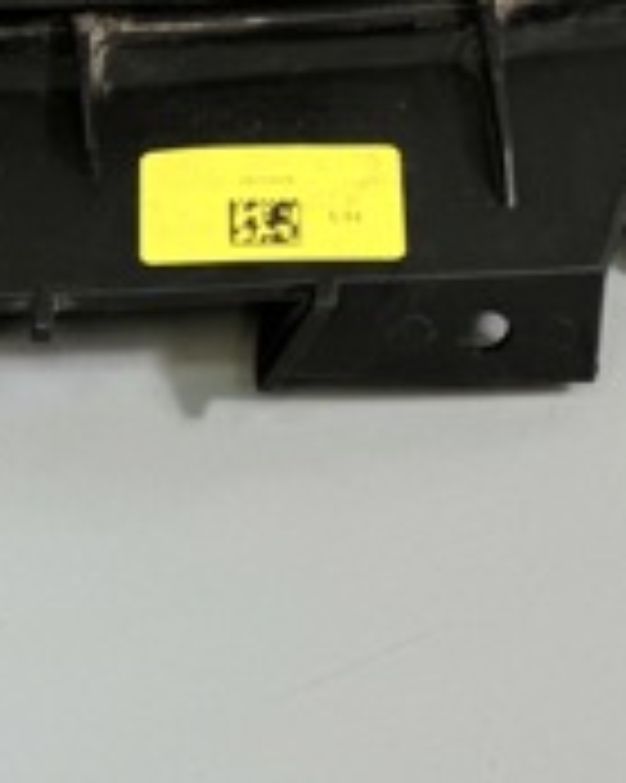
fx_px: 4798
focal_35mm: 207
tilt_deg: -41.1
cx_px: 277
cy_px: 32
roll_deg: -1.2
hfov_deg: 7.5
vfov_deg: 9.3
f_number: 2.8
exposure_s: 1/80
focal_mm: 9
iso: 250
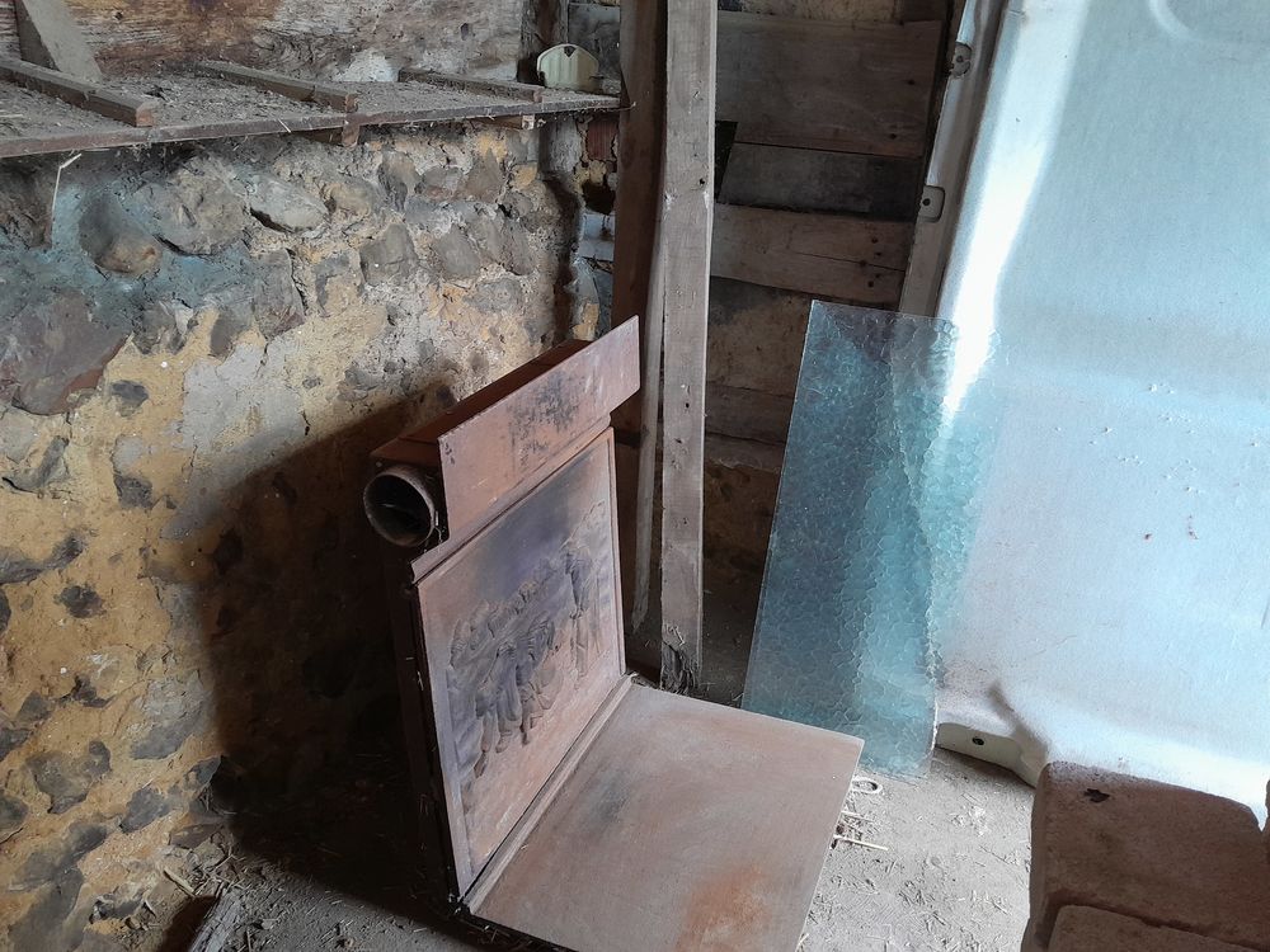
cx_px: 635
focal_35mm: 26
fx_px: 954
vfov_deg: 53.1
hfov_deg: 67.3
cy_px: 476
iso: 320
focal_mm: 3.98
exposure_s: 1/33
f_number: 1.8
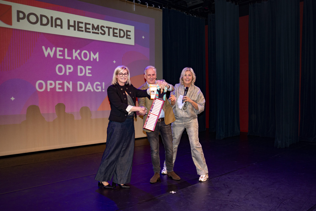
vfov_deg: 42.4
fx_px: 272
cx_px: 158
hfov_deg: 60.3
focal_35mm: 31
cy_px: 106
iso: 640
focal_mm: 31
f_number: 4.5
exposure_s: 1/60
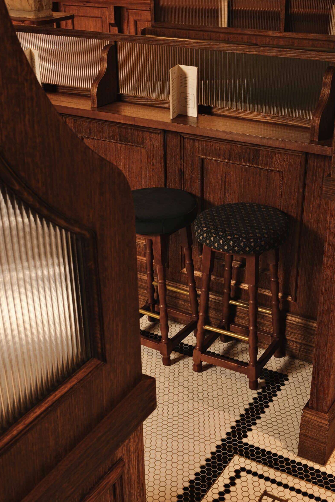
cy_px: 270
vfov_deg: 41.9
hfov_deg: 28.6
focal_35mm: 47
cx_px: 179
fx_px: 656
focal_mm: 28.9
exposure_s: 1/30
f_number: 8
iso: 800
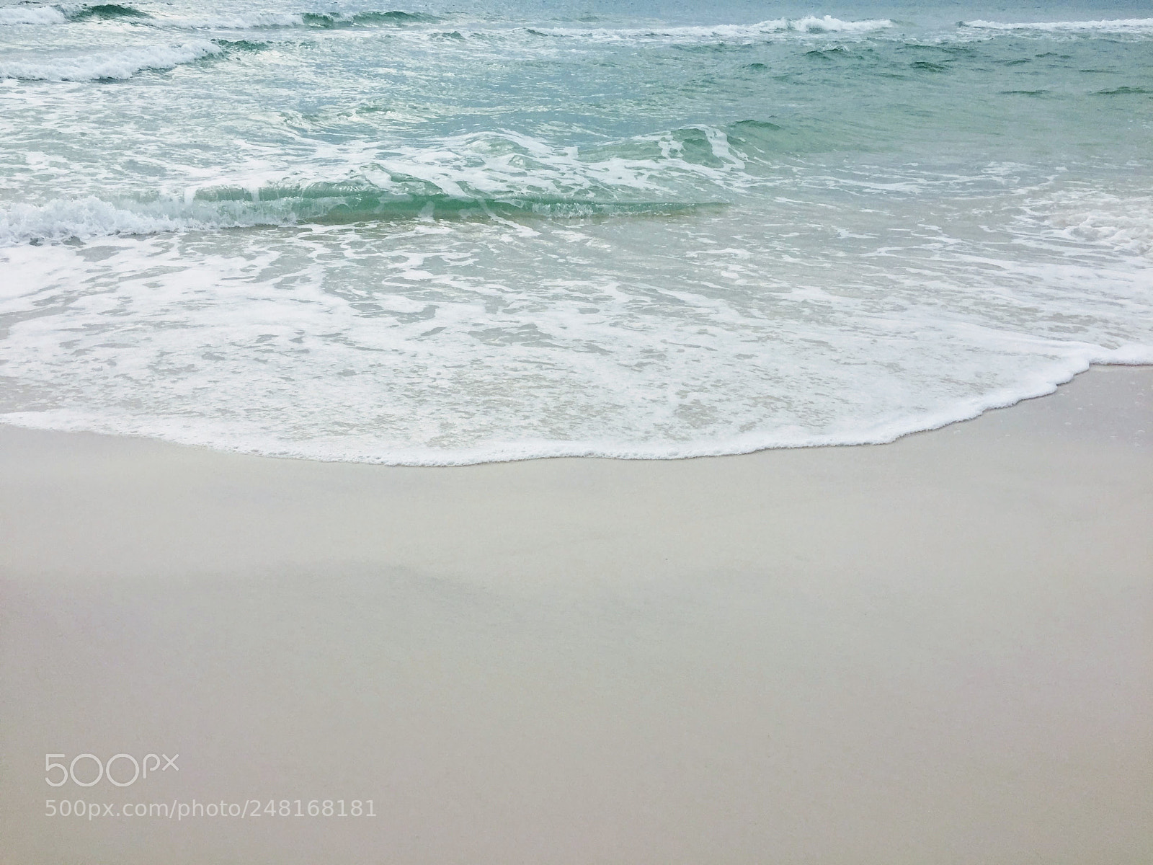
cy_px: 432
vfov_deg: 48.2
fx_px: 966
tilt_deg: -25.1
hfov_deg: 61.7
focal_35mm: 29
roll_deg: -0.2
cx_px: 576
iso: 32
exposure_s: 1/3597
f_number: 2.2
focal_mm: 4.15
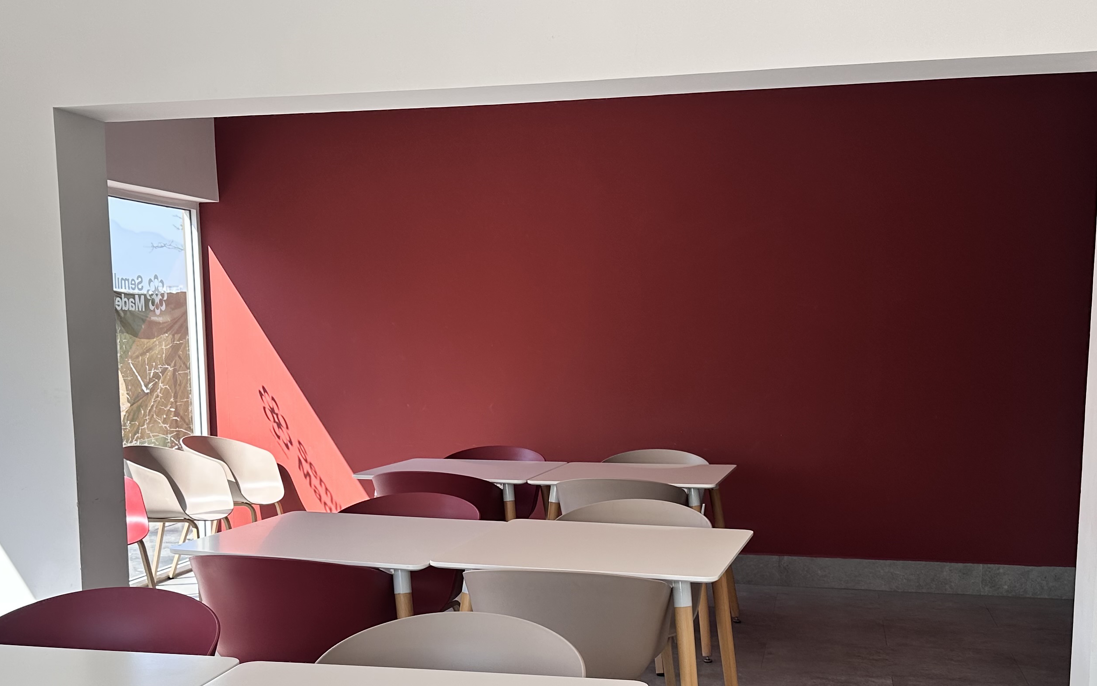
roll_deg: -0.1
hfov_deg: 48.2
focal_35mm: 41
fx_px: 1226
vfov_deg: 30.8
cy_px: 501
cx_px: 508
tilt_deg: -7.2
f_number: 1.78
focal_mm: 6.86
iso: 80
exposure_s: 1/962
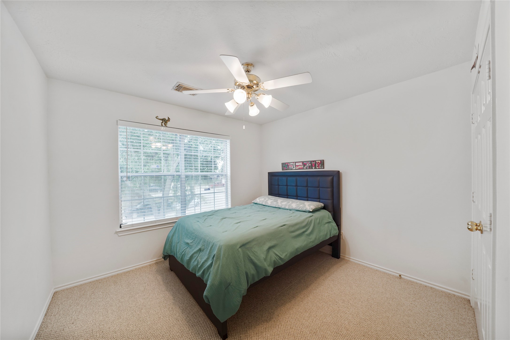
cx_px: 255
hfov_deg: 112.6
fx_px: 170
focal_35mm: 12
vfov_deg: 90.0
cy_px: 170
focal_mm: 12
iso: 4000
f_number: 8
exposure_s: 1/30
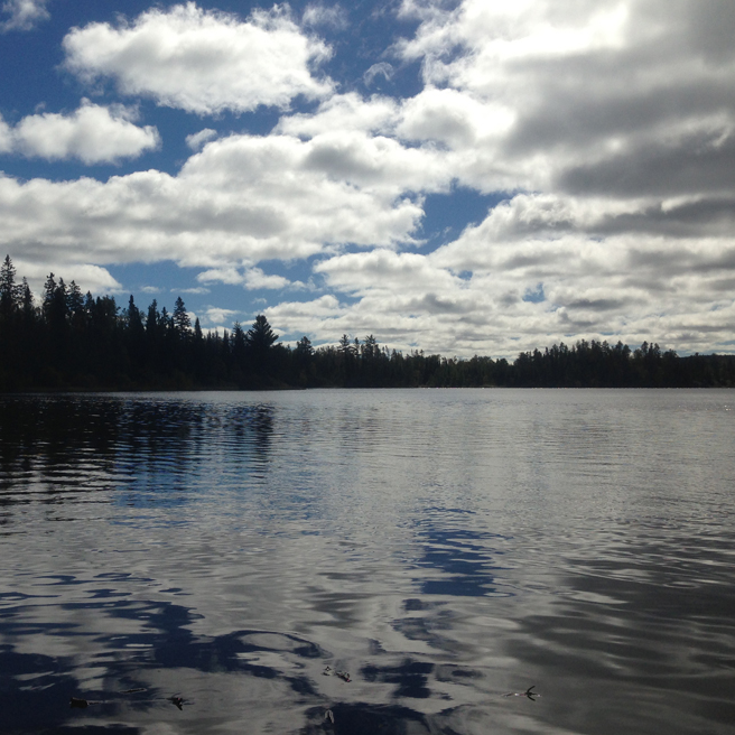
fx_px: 961
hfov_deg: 41.3
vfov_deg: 41.9
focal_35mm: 40
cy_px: 367
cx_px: 245
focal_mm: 4.13
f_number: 2.4
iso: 50
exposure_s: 1/6024
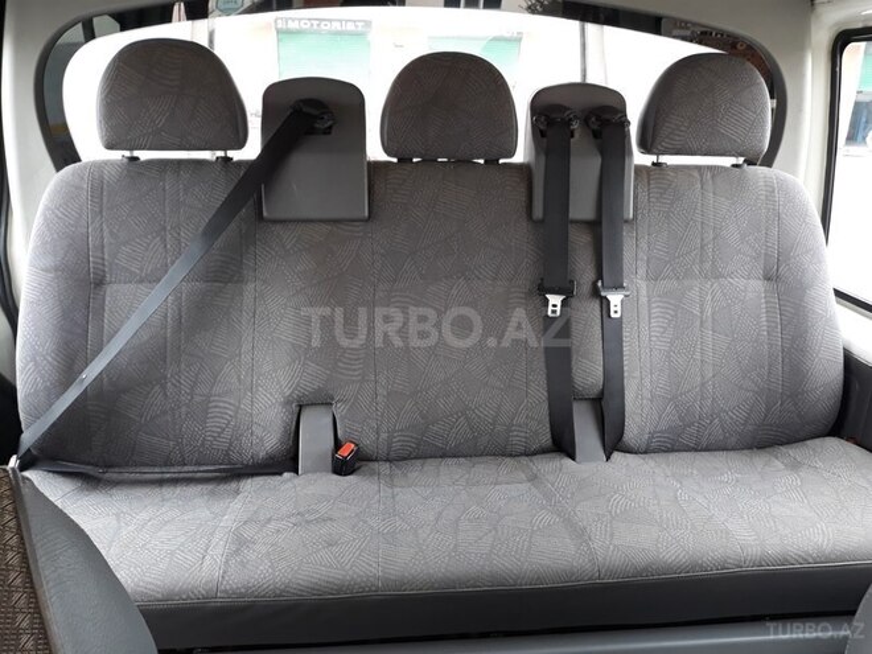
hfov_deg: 65.3
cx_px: 436
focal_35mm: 27
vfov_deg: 51.4
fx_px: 680
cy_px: 327
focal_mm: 3.71
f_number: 1.7
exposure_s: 1/100
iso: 64
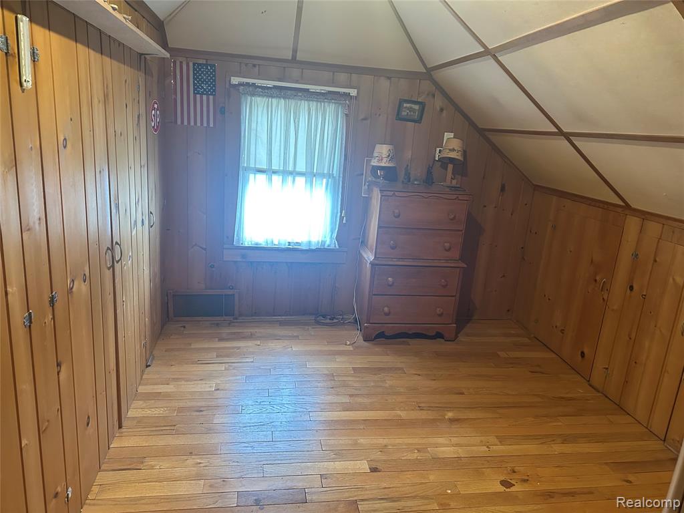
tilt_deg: -13.2
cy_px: 256
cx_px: 342
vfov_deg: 56.8
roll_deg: -5.2
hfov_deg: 71.6
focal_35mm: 24
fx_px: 474
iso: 1000
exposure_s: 1/40
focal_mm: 6.86
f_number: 1.78
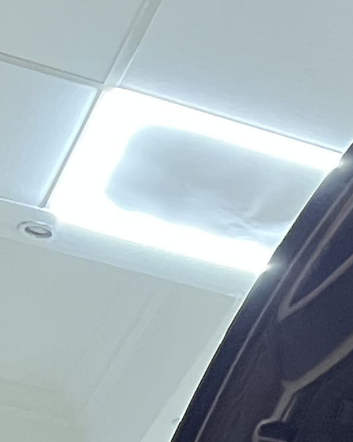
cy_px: 1260
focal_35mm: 157
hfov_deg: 8.6
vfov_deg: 9.8
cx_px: 947
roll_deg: -1.8
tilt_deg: -2.2
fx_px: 2052
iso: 400
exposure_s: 1/50
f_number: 1.5
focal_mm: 5.7
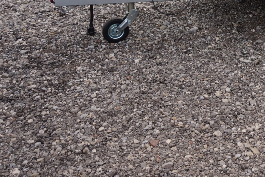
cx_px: 294
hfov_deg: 30.3
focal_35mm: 59
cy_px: -39
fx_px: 434
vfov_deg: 21.3
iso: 100
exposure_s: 1/80
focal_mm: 16
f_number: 11
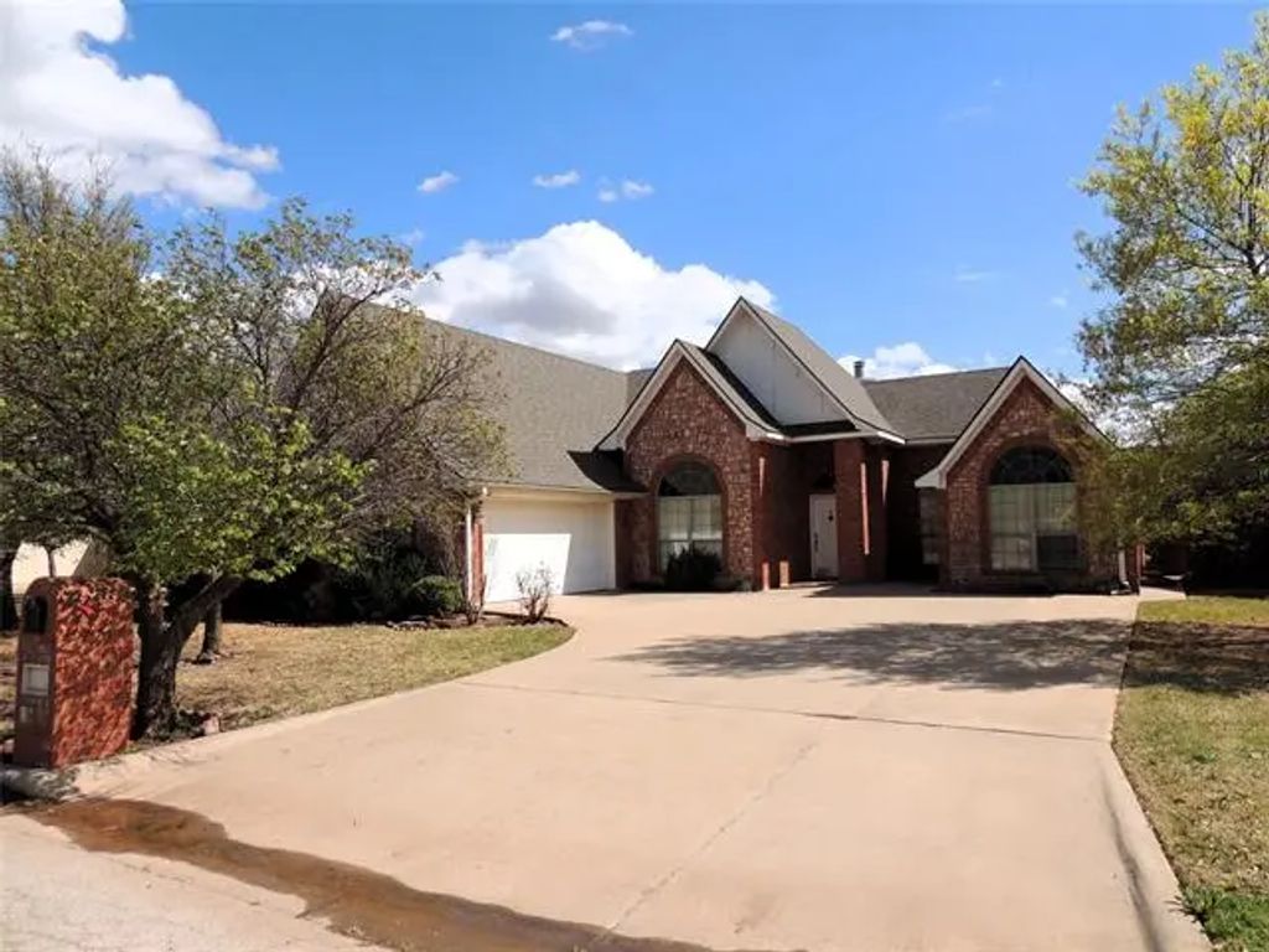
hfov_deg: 71.6
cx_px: 634
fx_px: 880
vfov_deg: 56.8
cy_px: 476
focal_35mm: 24
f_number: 3.3
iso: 100
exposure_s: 1/1250
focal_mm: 4.3
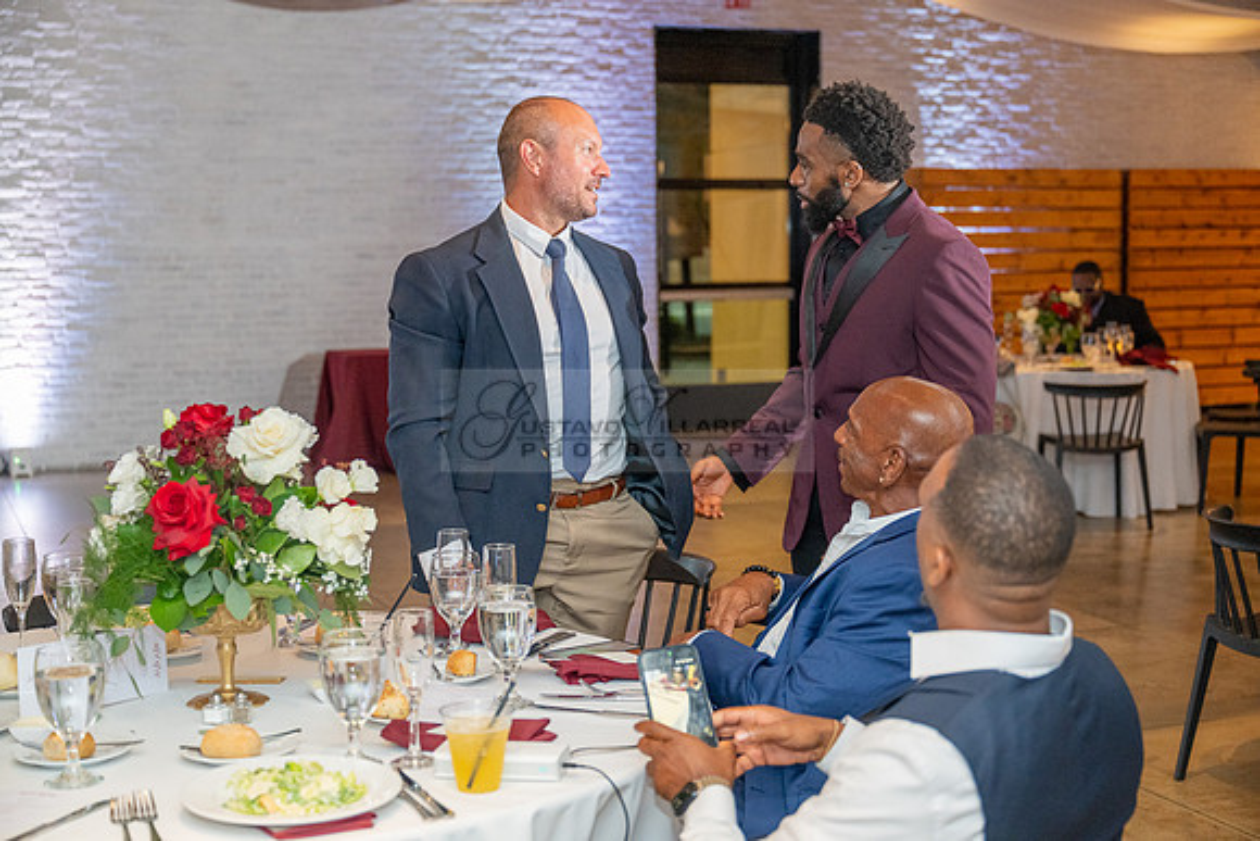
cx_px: 630
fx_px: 1785
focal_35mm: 51
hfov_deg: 38.9
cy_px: 420
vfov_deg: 26.5
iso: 2000
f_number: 3.2
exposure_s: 1/200
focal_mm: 51
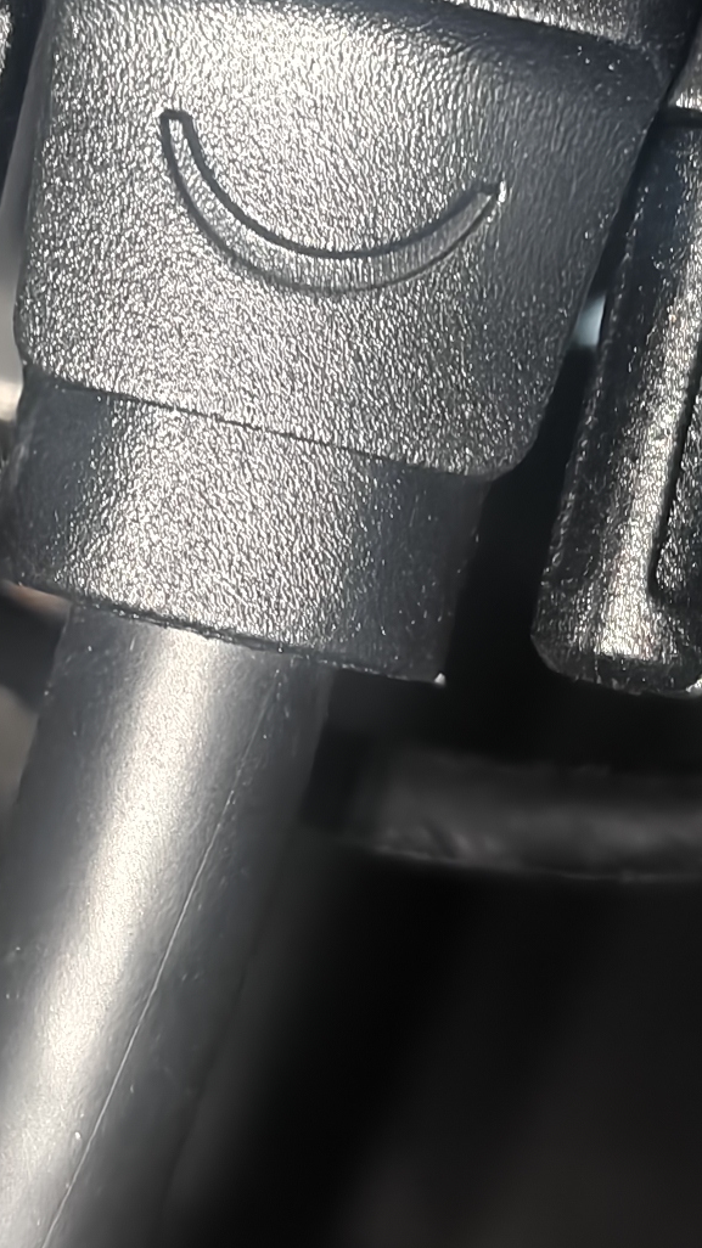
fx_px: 3310
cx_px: 257
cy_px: 309
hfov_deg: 12.1
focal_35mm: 100
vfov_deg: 21.2
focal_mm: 5.56
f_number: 1.88
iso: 604
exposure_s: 1/50
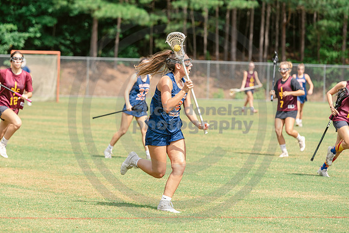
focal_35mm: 227
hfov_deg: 9.1
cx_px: 146
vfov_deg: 6.0
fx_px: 2204
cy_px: 127
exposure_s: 1/1250
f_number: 4.5
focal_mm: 195
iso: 250
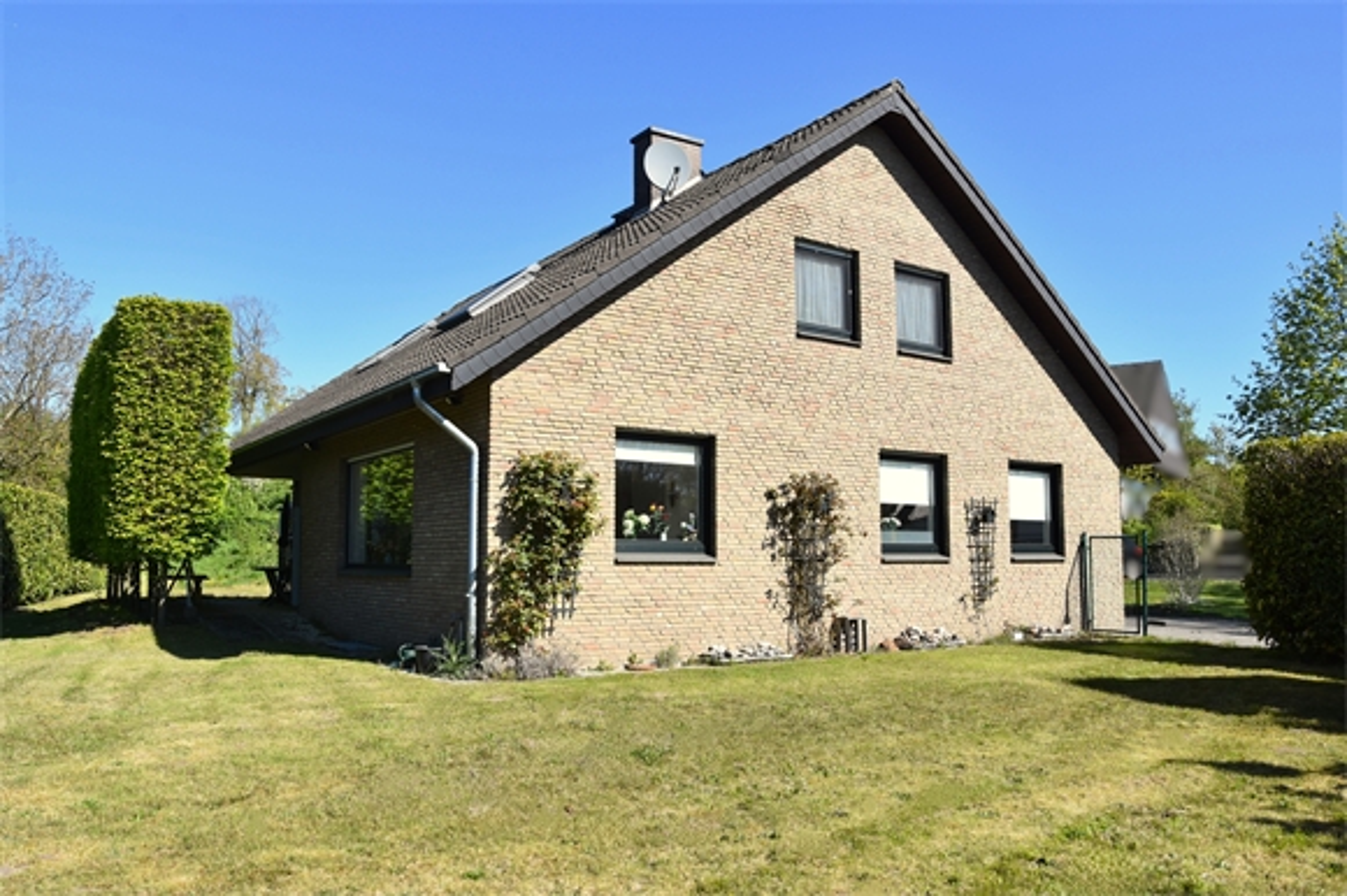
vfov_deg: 47.9
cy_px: 448
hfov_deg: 67.4
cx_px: 674
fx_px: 1010
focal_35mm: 27
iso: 250
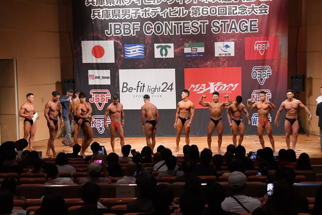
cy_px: 108
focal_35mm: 78
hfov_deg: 26.0
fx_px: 697
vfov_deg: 17.5
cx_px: 161
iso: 10000
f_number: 5.6
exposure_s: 1/400
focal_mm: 52
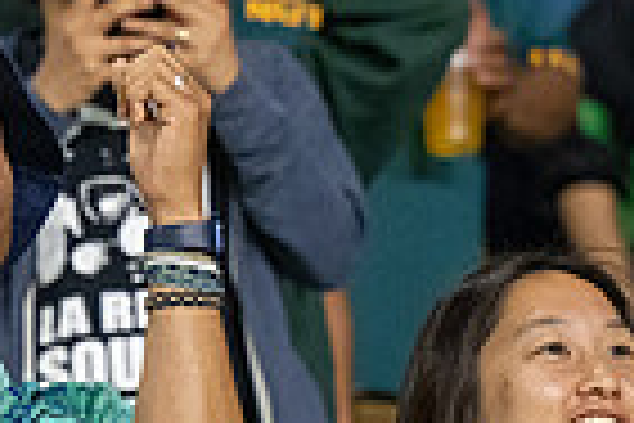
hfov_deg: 4.1
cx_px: -463
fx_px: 8717
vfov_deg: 2.8
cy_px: 317
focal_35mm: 495
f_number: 4
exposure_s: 1/400
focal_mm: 120
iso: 7200
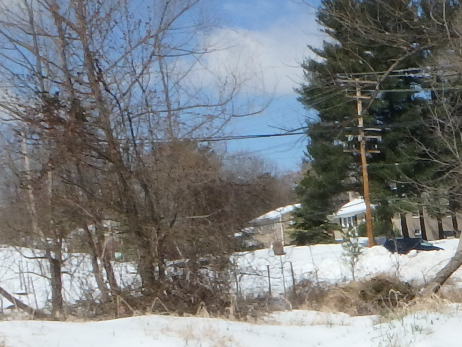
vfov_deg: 14.8
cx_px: 789
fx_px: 1308
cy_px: 367
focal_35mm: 98
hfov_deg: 17.1
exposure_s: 1/1000
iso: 125
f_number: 6
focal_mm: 3.7
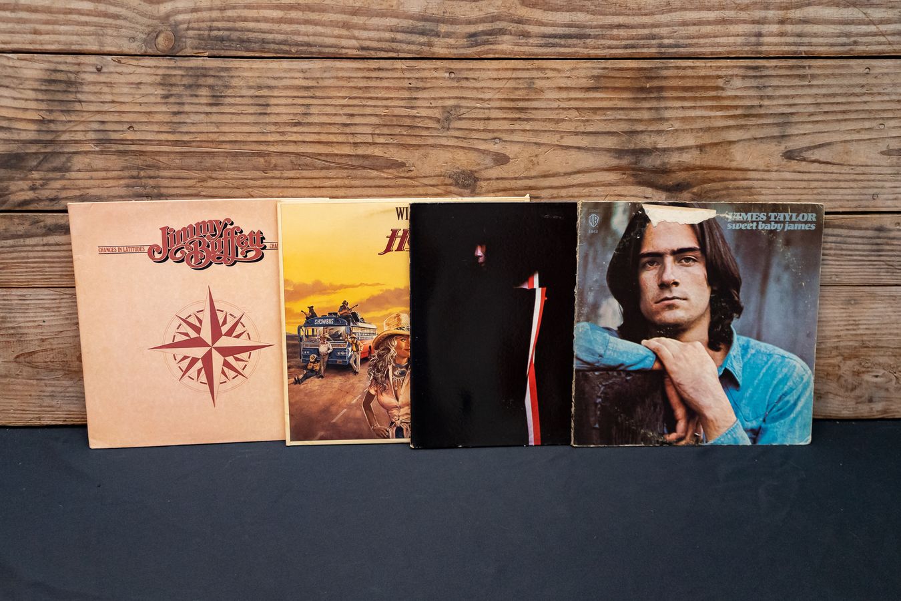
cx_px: 443
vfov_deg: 37.4
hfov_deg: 53.8
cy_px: 292
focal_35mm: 35
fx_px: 887
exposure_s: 1/60
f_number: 4
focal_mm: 33
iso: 3200
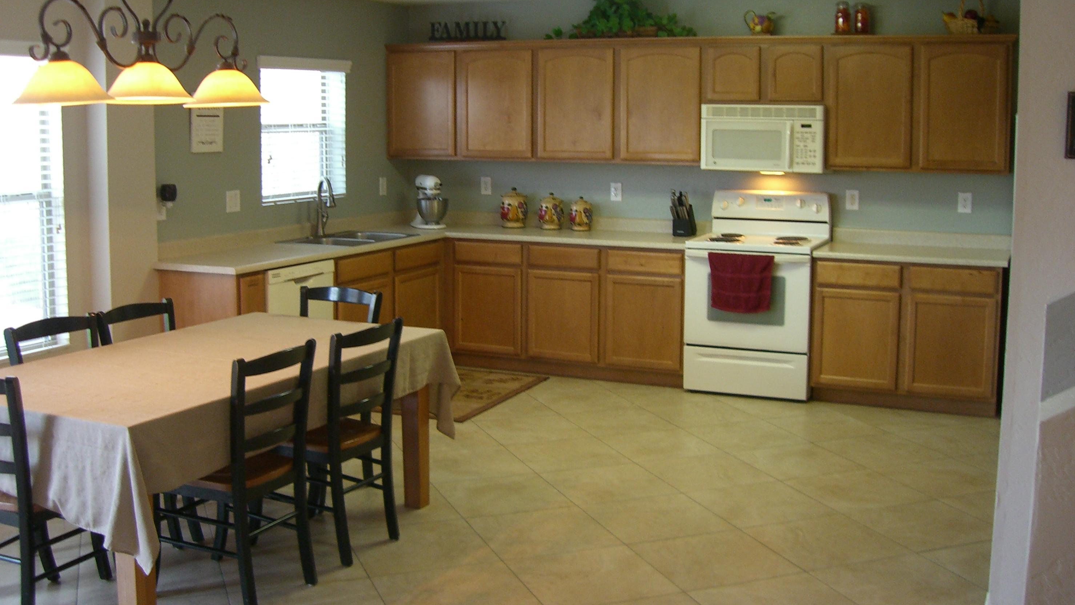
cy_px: 258
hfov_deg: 48.4
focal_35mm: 42
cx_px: 539
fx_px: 1197
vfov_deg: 28.3
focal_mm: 6.2
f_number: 2.7
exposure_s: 1/15
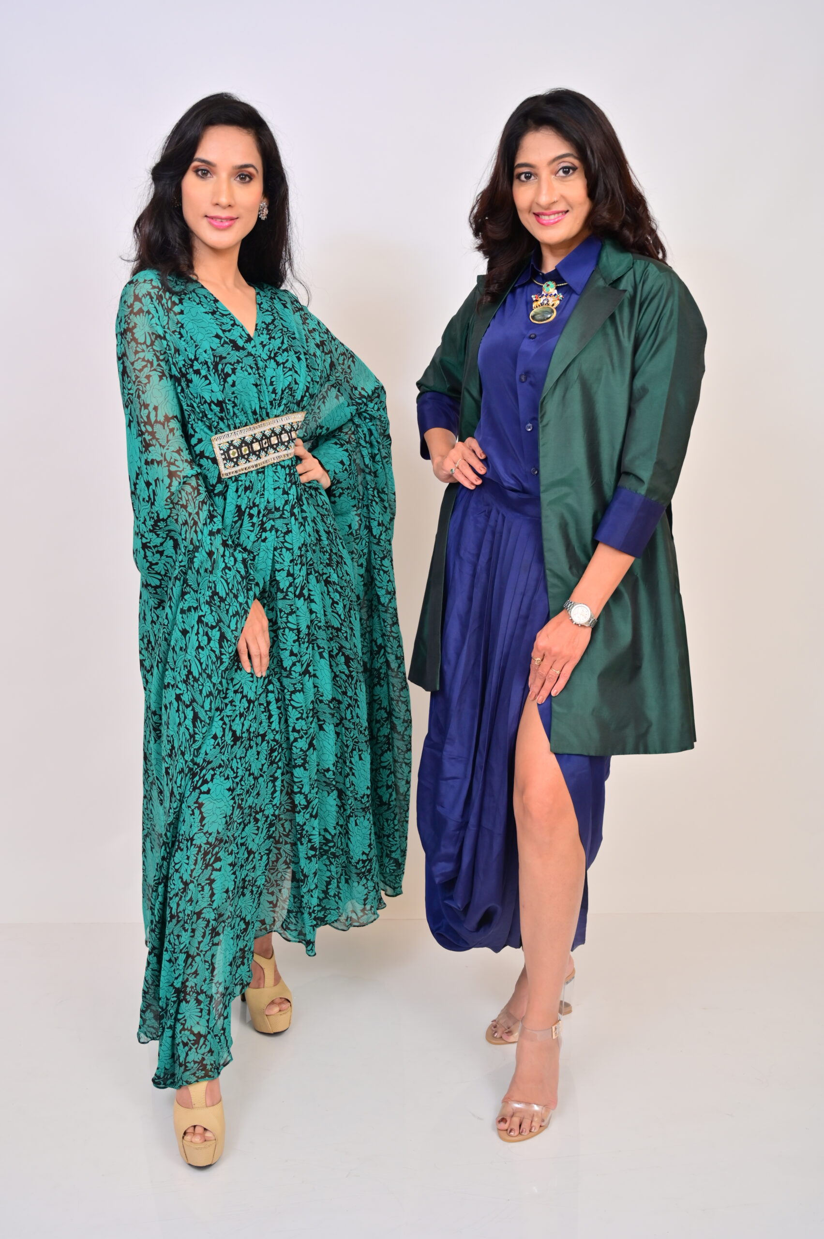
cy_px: 620
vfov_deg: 49.6
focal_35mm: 39
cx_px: 412
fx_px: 1341
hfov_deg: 34.2
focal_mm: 39
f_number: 4
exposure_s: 1/125
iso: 200
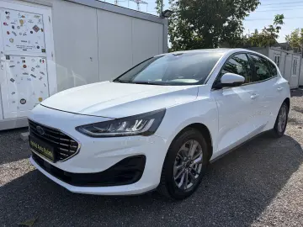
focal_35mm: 26
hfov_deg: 67.3
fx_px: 228
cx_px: 152
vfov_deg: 53.1
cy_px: 114
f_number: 1.6
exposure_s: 1/3831
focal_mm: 5.96
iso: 50
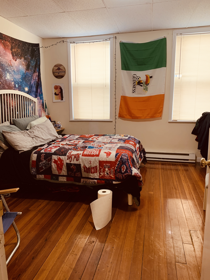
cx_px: 105
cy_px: 140
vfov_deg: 67.3
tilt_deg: -9.3
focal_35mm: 26
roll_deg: +0.4
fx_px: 210
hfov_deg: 53.1
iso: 250
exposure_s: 1/60
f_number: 1.8
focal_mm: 4.25
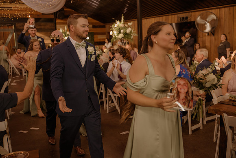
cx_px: 118
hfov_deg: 50.7
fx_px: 249
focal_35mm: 38
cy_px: 79
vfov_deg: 35.1
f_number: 2.8
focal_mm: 38
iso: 1000
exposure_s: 1/320
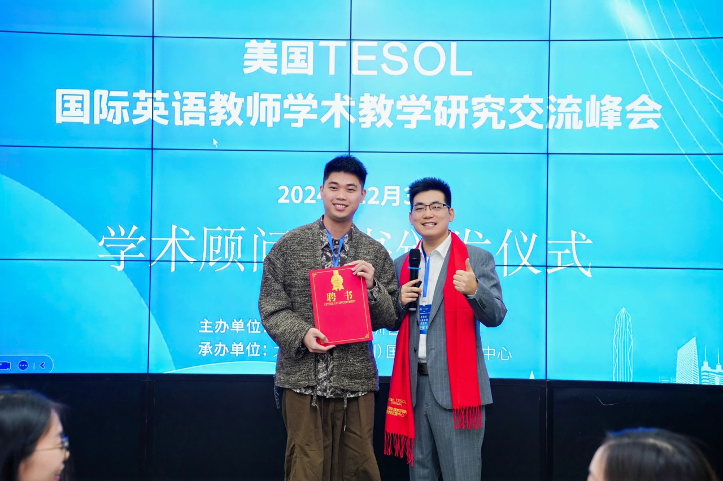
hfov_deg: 38.2
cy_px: 240
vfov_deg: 26.0
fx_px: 1044
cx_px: 362
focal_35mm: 52
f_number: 4
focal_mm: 52
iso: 1000
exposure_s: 1/161
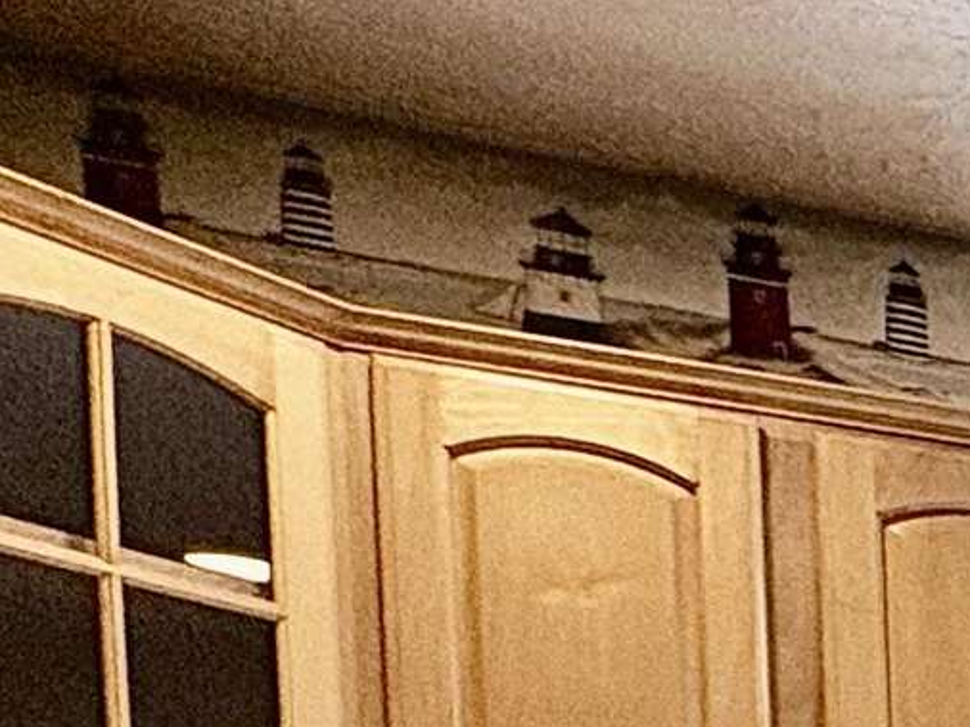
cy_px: 1408
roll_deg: +0.2
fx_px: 2381
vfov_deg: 14.6
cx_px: 2270
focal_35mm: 85
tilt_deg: -3.5
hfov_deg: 15.0
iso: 200
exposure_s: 1/60
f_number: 2.2
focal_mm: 2.22
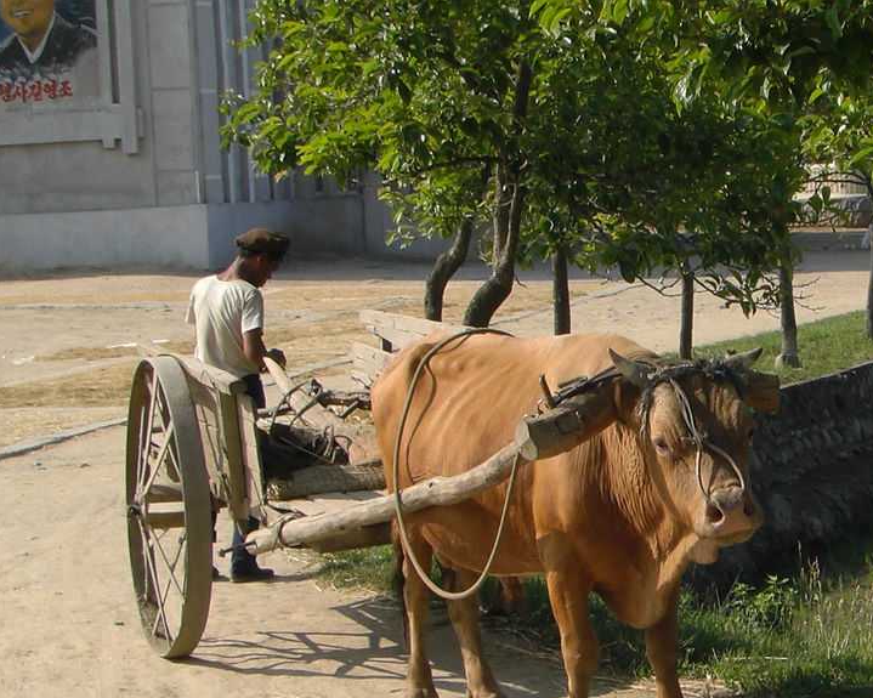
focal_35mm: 99
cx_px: 831
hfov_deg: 18.9
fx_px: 2558
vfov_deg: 15.5
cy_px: 484
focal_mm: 6.3
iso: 50
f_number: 4.6
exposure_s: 1/320
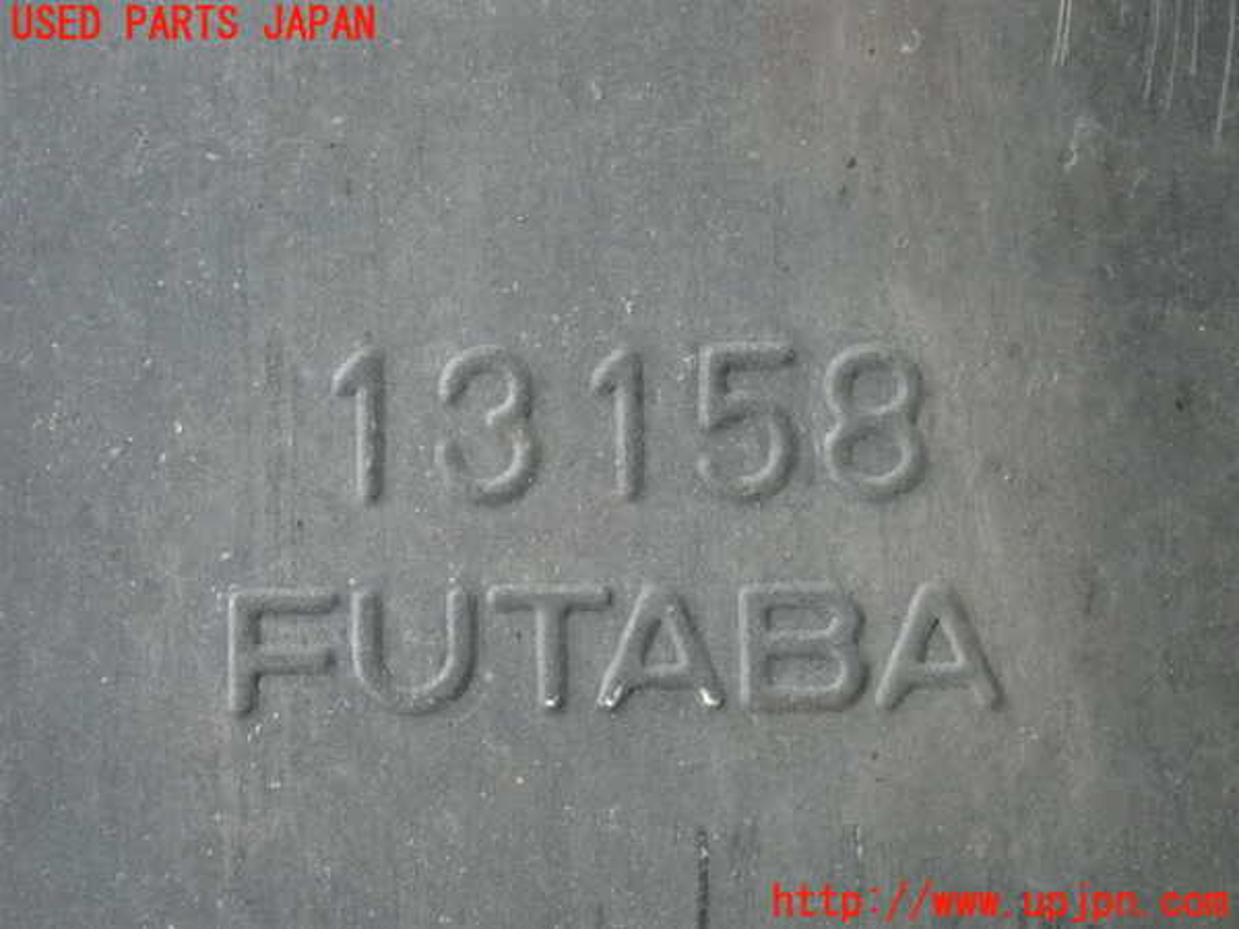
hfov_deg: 19.6
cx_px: 620
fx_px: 3579
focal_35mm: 100
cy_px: 464
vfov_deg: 14.8
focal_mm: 18
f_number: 4.9
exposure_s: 1/125
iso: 3200
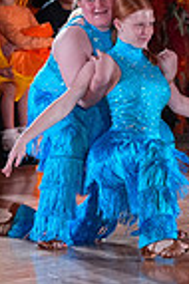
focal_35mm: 426
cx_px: 416
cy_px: 132
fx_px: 3363
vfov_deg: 4.8
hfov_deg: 3.2
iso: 5000
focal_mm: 105
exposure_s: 1/400
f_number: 5.6
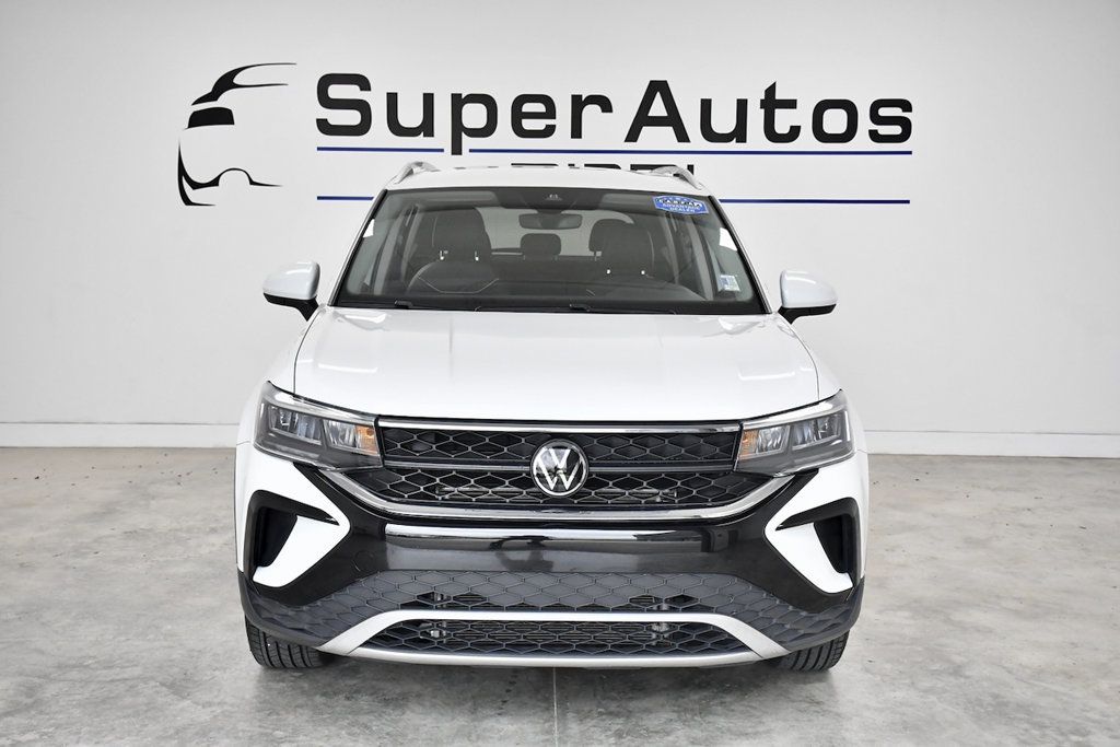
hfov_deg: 43.6
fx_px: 1400
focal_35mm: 45
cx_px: 560
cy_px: 374
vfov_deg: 29.9
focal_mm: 30
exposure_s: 1/500
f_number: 5.6
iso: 2000
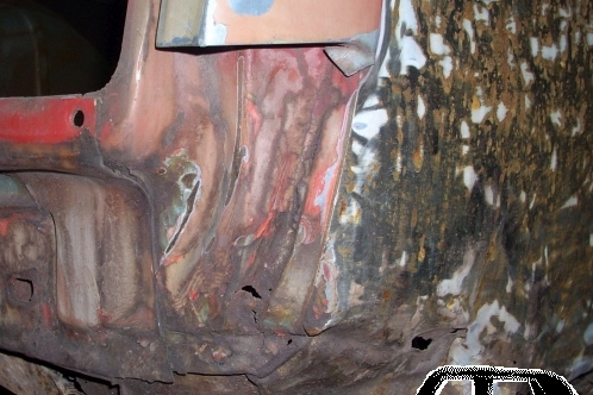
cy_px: 178
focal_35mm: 58
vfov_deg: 23.4
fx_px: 955
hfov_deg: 34.2
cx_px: 195
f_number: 2.8
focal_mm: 6.2
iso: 64
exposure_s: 1/60
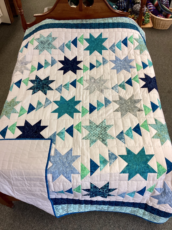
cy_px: 115
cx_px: 86
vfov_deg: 58.4
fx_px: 205
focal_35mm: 31
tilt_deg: -53.7
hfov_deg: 45.4
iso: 80
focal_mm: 3.3
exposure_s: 1/50
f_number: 2.4
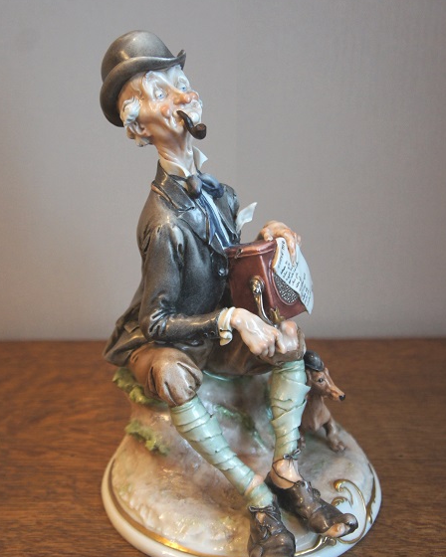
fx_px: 742
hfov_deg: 33.4
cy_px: 265
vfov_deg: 41.1
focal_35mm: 45
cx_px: 223
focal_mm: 26
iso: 1000
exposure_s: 1/40
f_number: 4
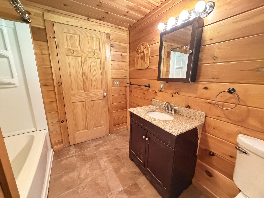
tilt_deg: -12.0
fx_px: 107
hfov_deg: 102.1
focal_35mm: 14
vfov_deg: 85.7
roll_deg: +0.0
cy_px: 99
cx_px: 132
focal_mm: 2.22
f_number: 2.2
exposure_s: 1/30
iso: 1600
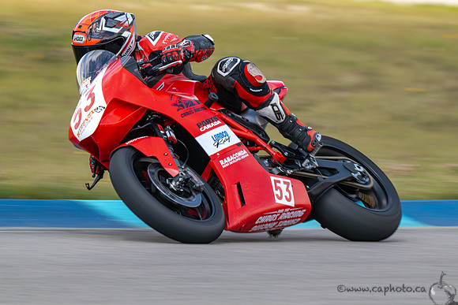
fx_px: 7635
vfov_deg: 2.3
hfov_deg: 3.4
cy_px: 152
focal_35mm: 600
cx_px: 229
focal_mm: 600
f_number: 16
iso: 360
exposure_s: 1/160
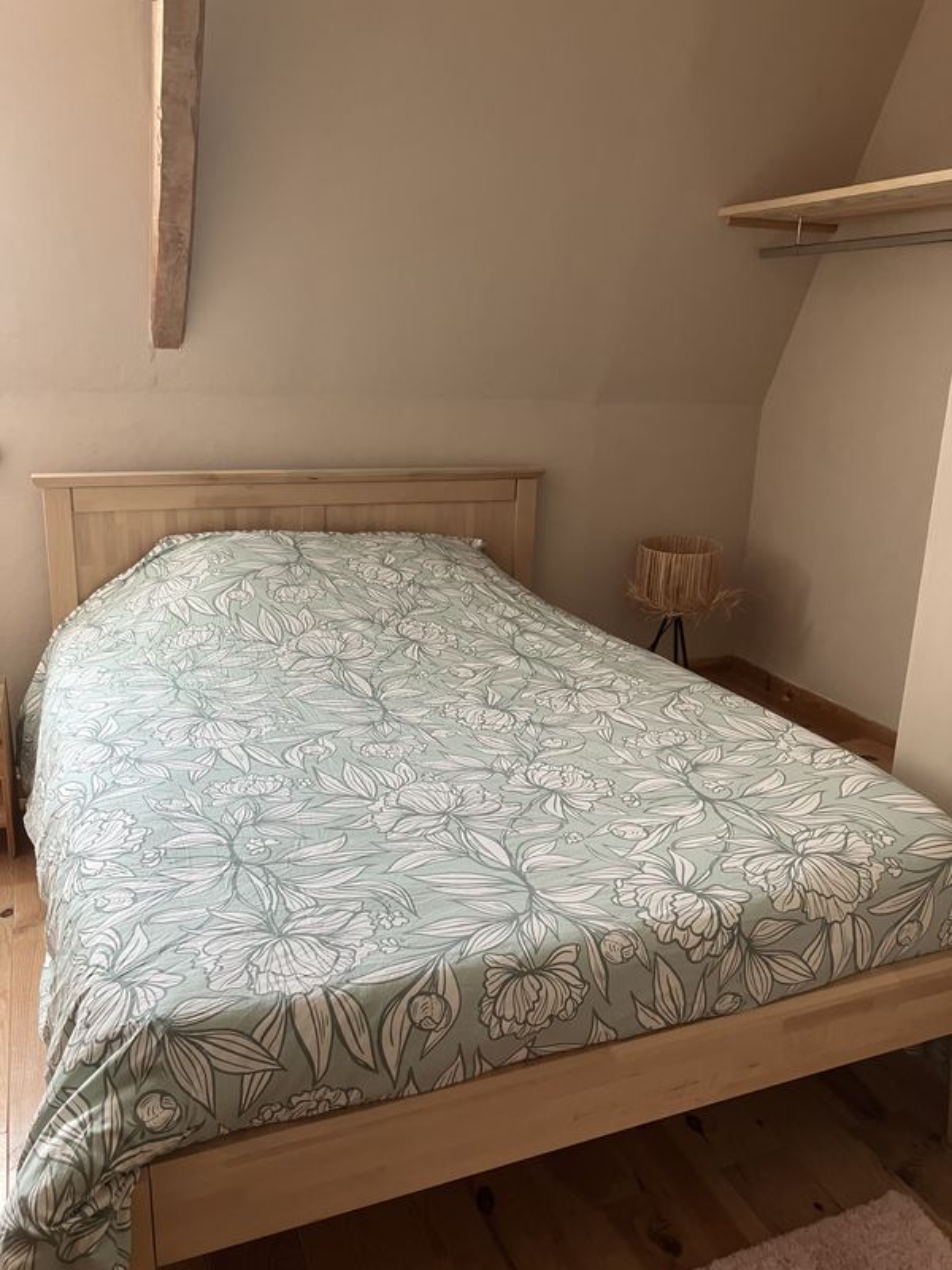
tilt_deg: -16.2
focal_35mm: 28
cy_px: 635
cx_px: 476
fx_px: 1027
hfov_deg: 49.7
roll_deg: -3.0
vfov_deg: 63.4
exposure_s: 1/60
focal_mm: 3.99
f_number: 1.8
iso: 80
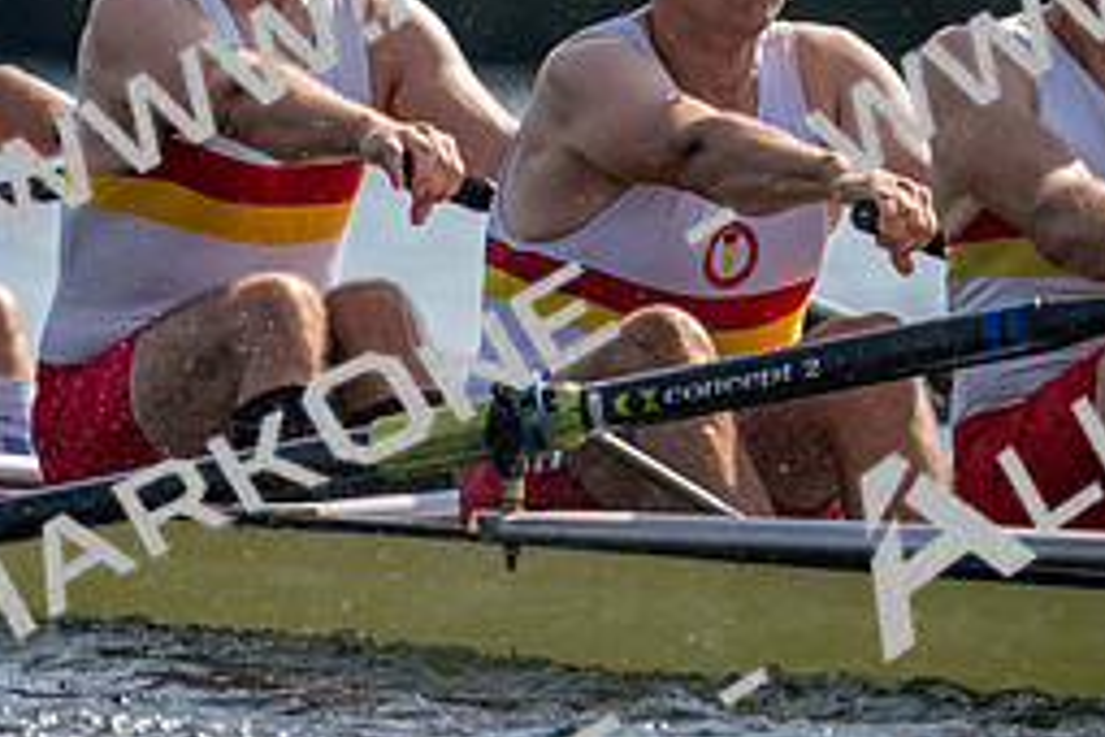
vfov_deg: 1.0
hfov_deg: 1.5
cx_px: 490
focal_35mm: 1364
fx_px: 41864
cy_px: 249
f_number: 6.3
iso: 200
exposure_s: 1/1600
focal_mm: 600
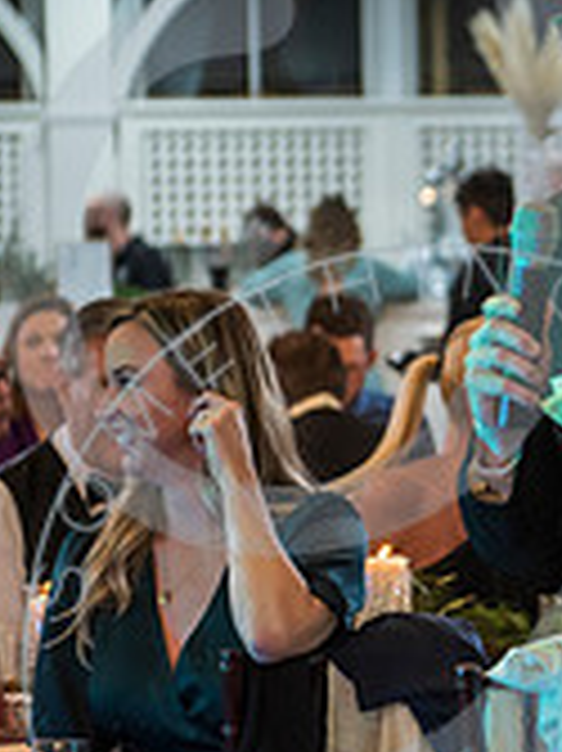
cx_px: 643
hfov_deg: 8.1
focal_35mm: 181
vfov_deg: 10.9
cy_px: 320
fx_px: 3923
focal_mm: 70
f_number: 2.8
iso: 1000
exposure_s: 1/125
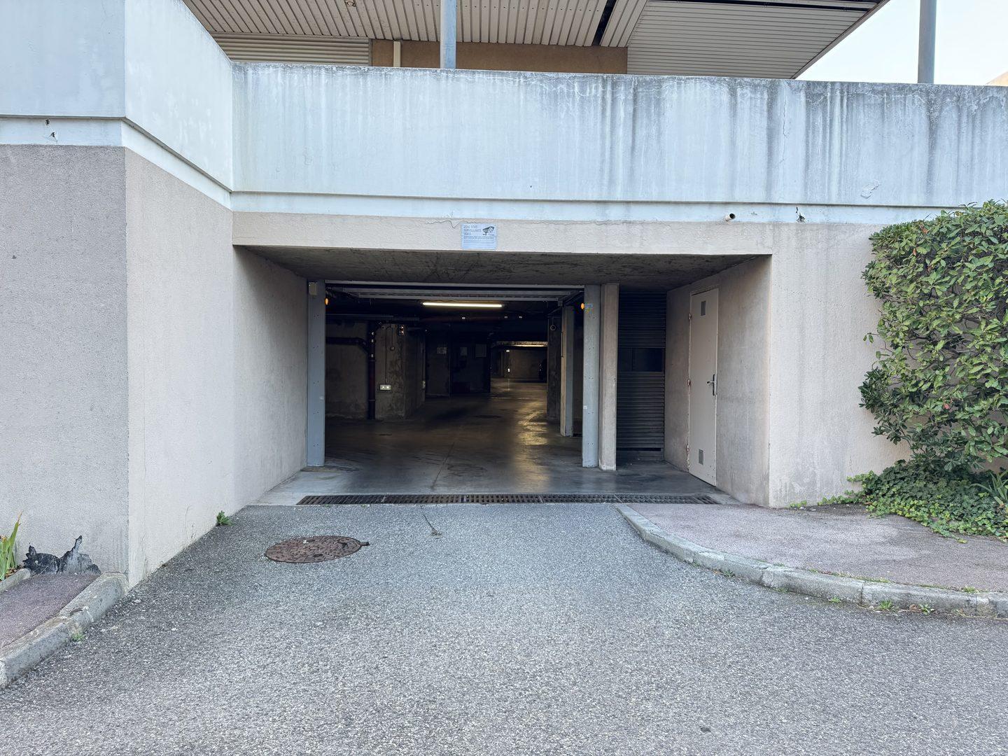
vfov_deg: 56.8
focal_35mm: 24
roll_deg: -0.5
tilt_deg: -2.2
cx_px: 504
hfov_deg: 71.6
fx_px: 699
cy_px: 378
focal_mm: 6.76
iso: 80
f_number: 1.78
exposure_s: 1/121
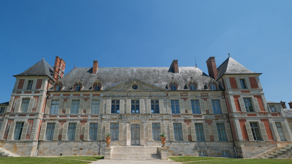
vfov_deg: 60.7
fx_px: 139
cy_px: 95
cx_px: 130
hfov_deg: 92.3
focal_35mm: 18
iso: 640
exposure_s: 1/3000
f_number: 5.6
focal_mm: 10
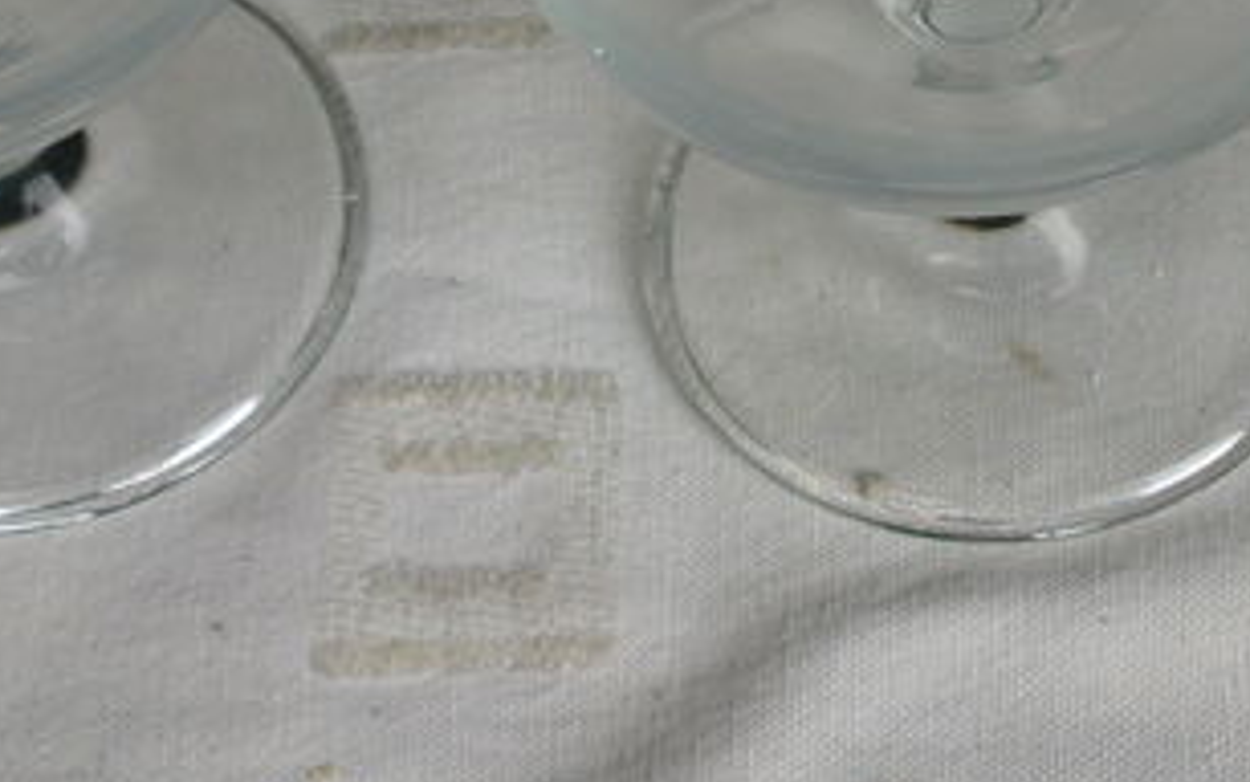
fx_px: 4123
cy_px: -151
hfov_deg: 17.0
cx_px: 1124
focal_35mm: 121
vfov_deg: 10.7
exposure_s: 1/160
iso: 64
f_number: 3.1
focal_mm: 6.3
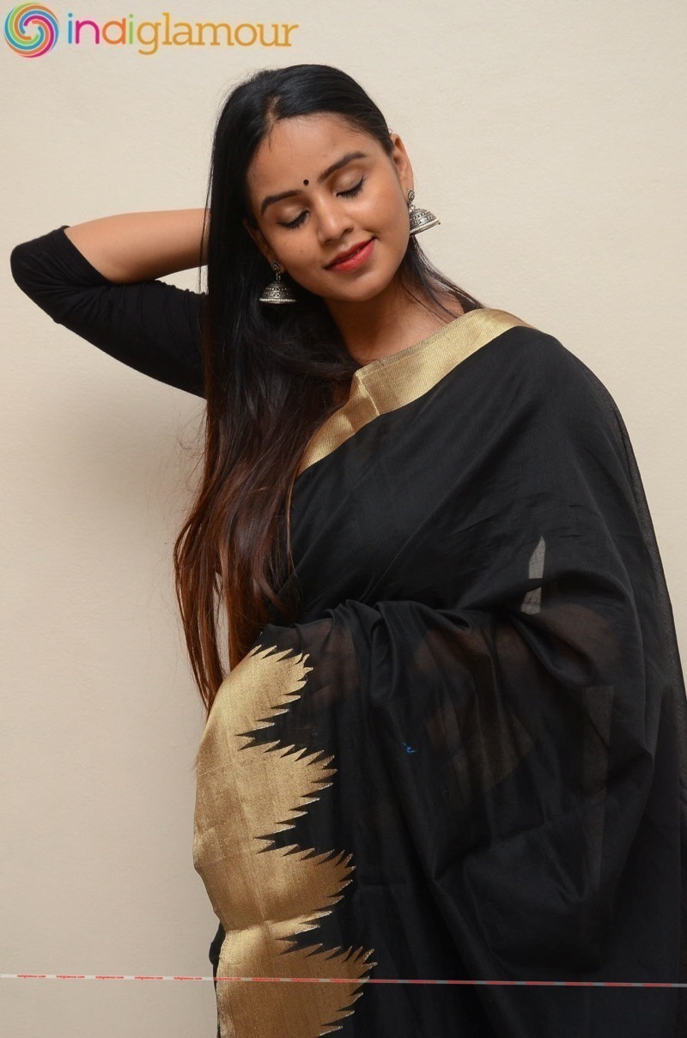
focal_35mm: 75
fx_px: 2158
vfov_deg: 27.1
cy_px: 519
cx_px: 344
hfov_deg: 18.1
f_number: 7.1
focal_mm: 50
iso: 1000
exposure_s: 1/125
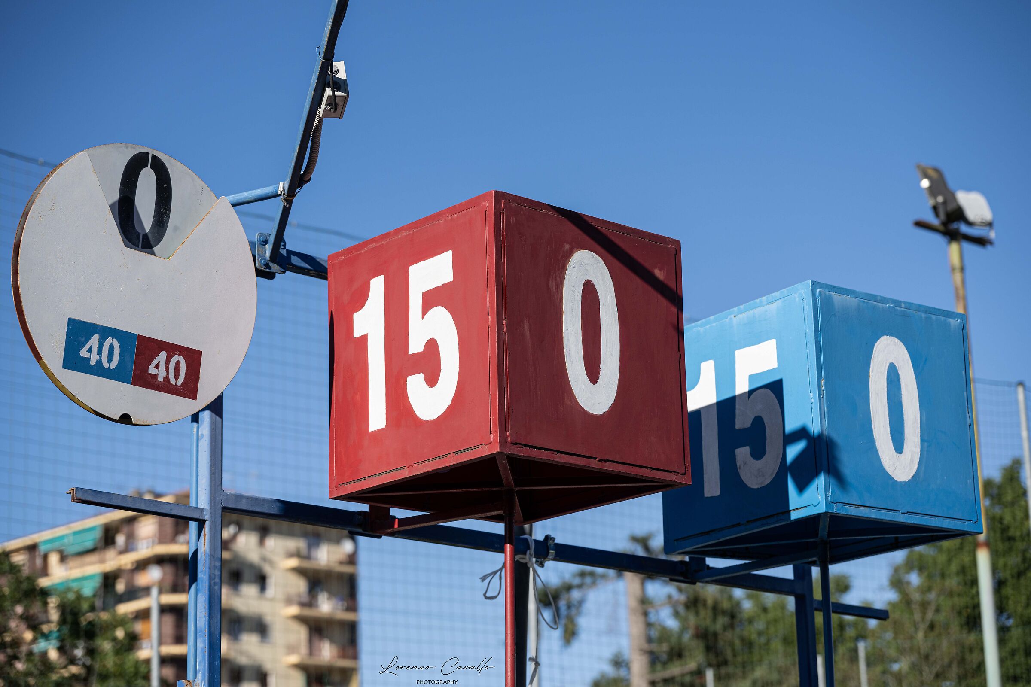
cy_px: 344
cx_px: 516
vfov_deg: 18.4
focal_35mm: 74
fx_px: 2119
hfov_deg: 27.3
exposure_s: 1/1000
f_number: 4
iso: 100
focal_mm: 74
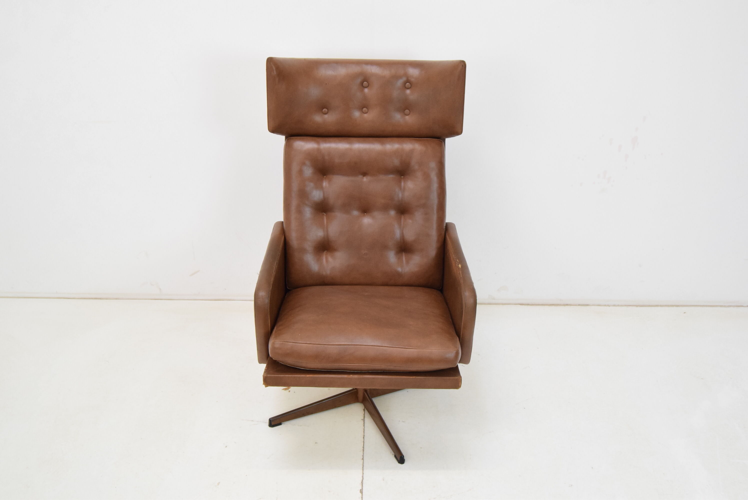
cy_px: 250
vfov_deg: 38.4
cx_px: 374
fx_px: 717
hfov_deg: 55.1
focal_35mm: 34
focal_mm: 23
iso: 1600
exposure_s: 1/160
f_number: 6.3
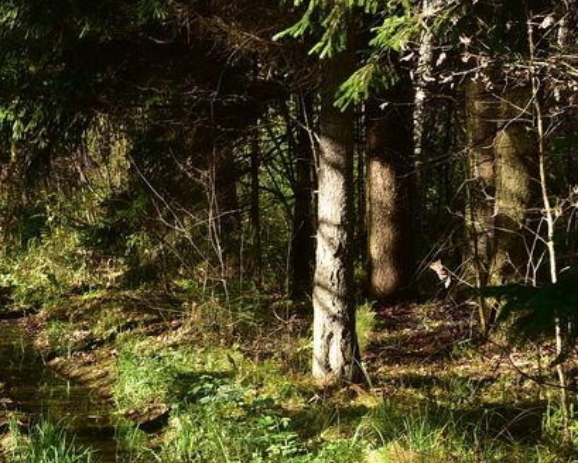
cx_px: -178
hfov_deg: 12.5
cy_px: 300
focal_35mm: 149
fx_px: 2551
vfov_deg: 10.4
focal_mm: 50
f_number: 5.6
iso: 160
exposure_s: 1/125
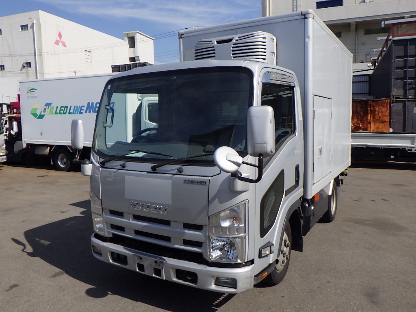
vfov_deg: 49.7
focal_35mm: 28
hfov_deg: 63.4
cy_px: 156
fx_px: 336
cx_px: 208
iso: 250
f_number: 4.2
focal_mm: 5
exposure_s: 1/2500
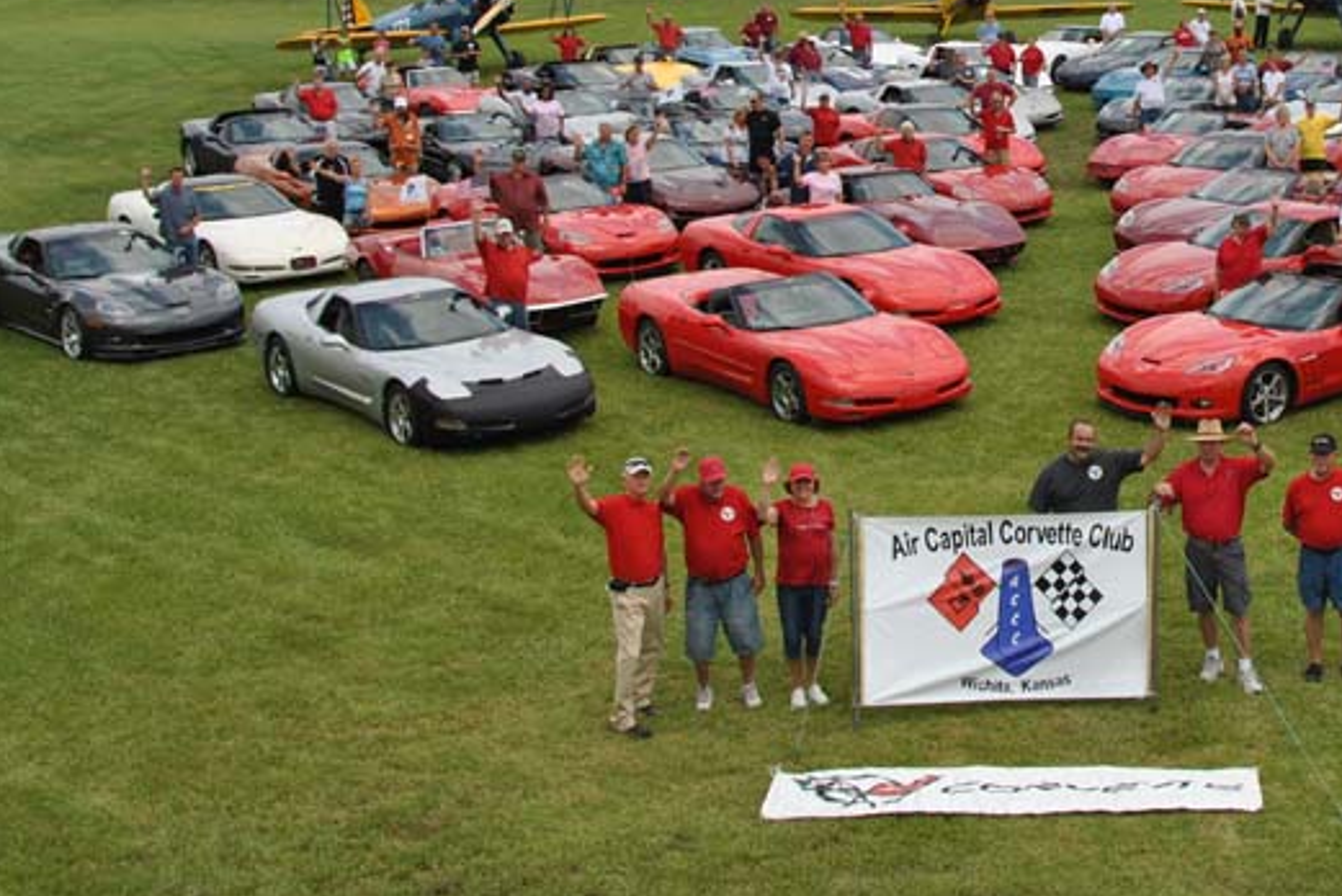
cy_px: 140
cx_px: 1141
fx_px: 2201
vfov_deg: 22.6
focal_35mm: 59
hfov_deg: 32.6
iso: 100
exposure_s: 1/250
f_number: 8
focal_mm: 20
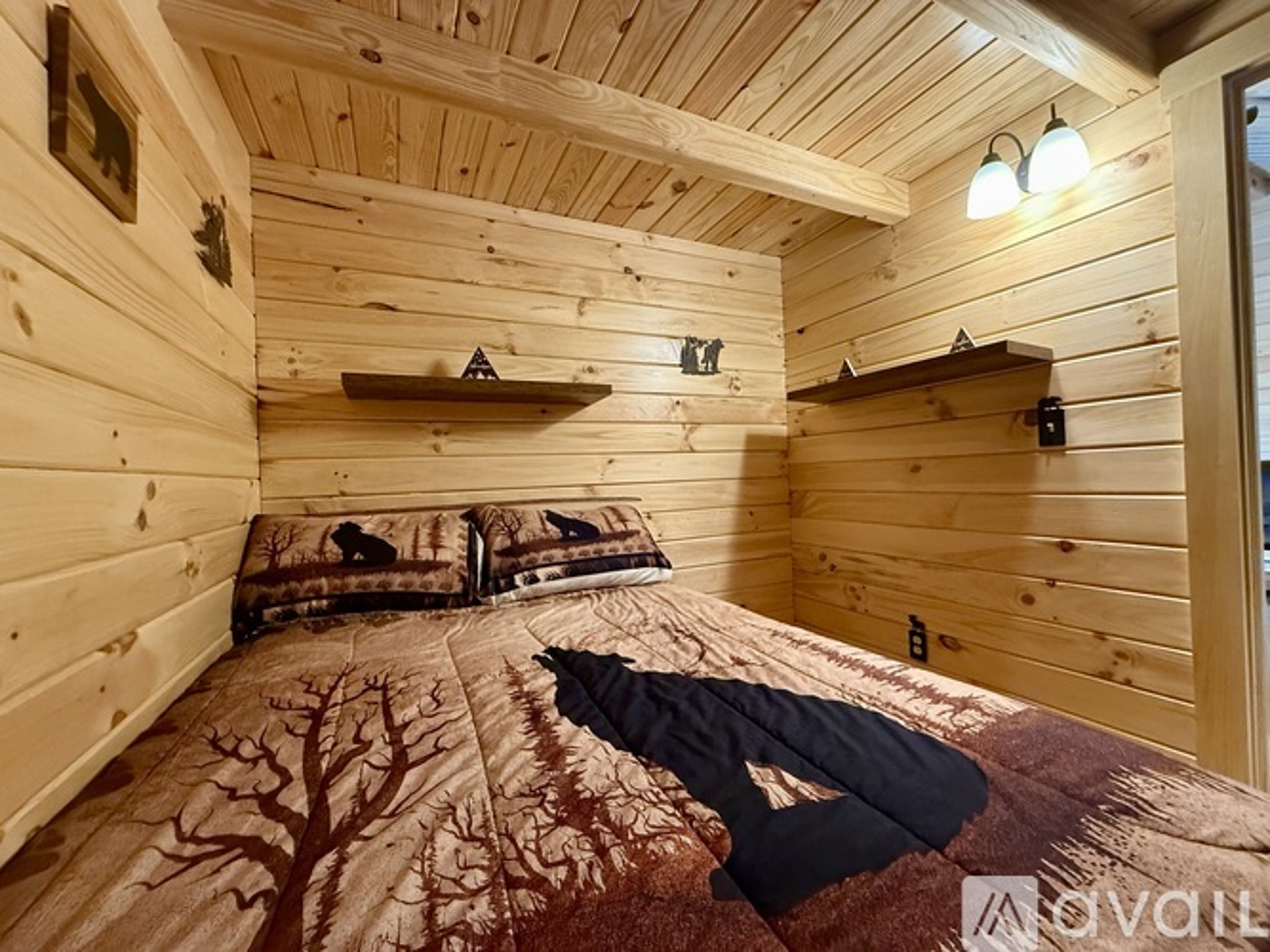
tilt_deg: -0.6
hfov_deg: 102.1
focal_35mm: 14
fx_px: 514
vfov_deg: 85.7
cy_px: 476
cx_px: 635
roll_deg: +1.9
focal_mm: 2.22
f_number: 2.2
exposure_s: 1/60
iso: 640
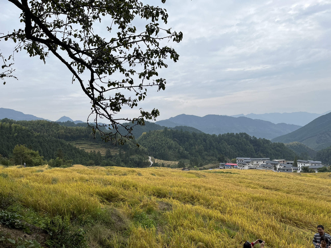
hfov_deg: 67.3
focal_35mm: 26
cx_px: 166
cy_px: 124
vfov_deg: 53.1
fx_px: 249
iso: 50
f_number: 1.6
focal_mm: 5.1
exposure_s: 1/2899
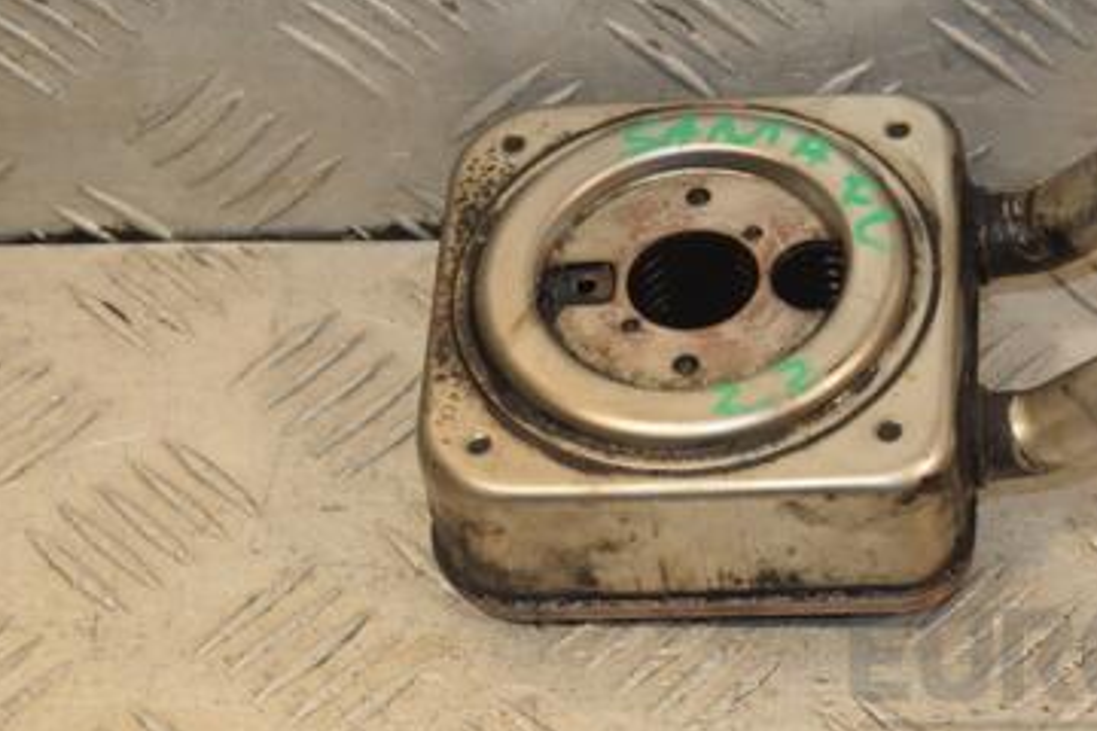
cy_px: 250
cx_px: 792
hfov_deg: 14.1
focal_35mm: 145
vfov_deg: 9.5
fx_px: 4418
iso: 800
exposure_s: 1/200
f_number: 6.3
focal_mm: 58
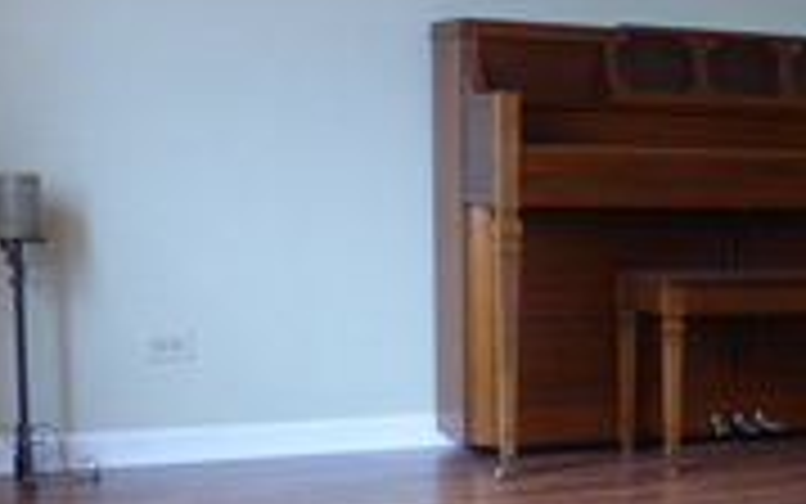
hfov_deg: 24.6
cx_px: 959
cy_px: 382
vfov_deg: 17.1
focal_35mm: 76
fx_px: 1670
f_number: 2.8
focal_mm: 3.58
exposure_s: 1/15
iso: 400
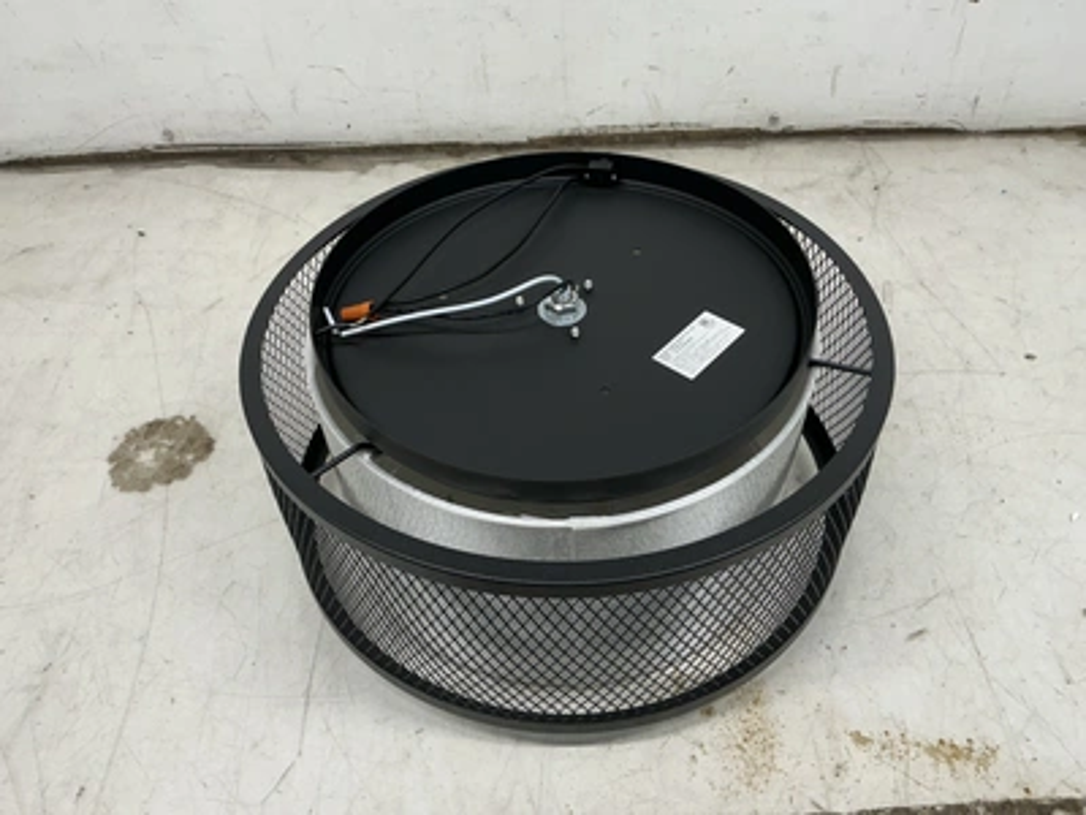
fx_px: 878
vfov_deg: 49.7
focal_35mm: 28
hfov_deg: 63.4
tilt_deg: -46.8
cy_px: 408
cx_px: 543
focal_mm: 3
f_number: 1.8
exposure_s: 1/120
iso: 40
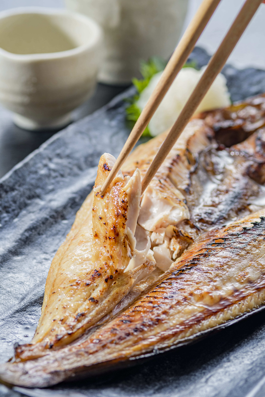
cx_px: 132
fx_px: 1739
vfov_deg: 13.0
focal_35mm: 158
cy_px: 198
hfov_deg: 8.7
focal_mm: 105
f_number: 6.7
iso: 80
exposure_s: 1/180
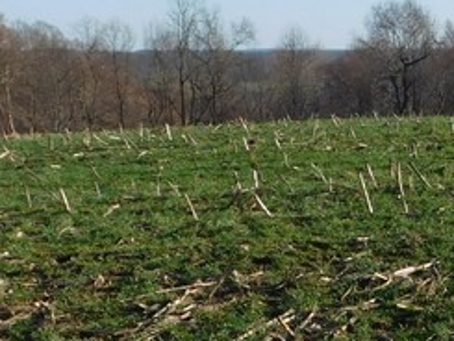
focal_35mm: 96
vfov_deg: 15.4
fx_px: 1260
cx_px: 445
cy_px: 115
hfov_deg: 19.9
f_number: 3
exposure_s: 1/1500
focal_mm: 4
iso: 125
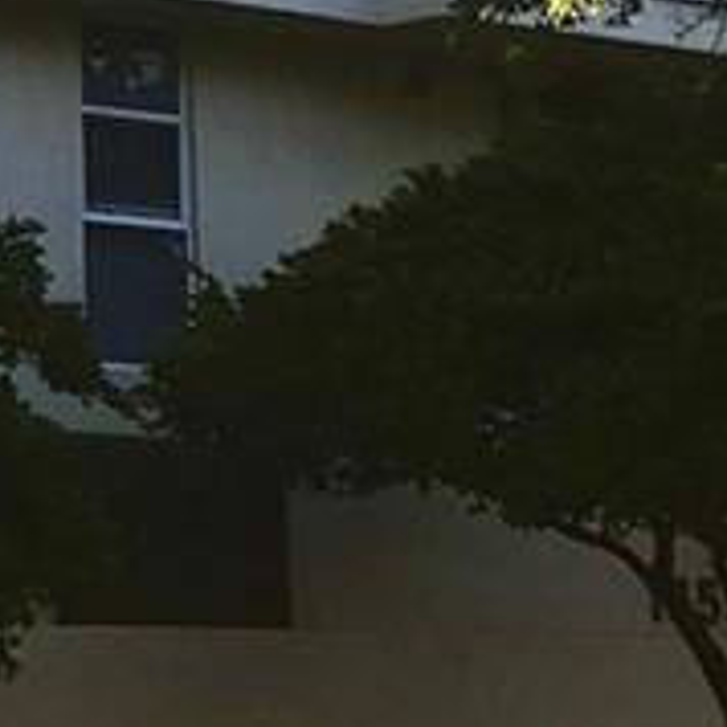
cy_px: -229
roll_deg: +1.7
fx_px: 3968
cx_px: -41
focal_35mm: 167
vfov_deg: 10.2
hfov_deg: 10.4
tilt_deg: +14.3
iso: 20
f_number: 1.8
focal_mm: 3.99
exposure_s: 1/538
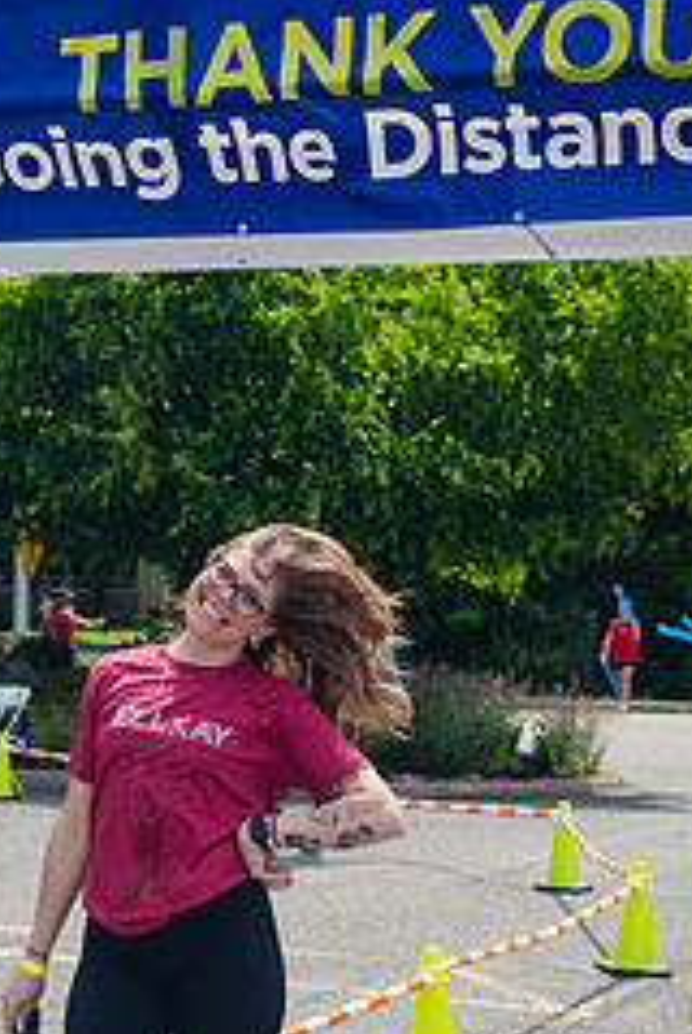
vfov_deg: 20.6
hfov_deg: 13.9
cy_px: 786
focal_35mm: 98
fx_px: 2817
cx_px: 49
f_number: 4
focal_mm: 35
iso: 200
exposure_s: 1/1250
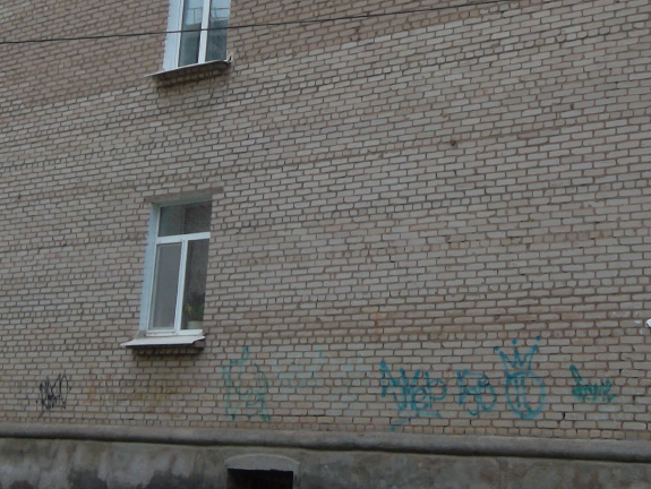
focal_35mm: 61
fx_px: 1148
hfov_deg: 30.8
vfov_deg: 23.2
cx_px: 530
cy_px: 18
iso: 80
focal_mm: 4.9
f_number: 3.5
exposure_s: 1/90
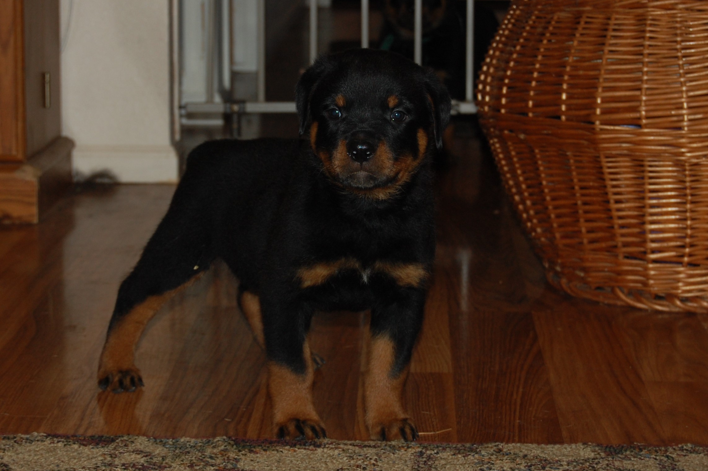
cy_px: 237
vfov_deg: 16.8
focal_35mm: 81
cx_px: 348
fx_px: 1592
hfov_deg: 25.1
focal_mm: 52
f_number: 5.6
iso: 400
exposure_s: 1/60
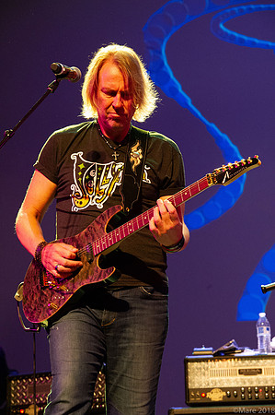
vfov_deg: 15.2
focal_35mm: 135
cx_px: 138
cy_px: 208
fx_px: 1550
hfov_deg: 10.1
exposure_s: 1/100
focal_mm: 135
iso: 8000
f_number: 7.1
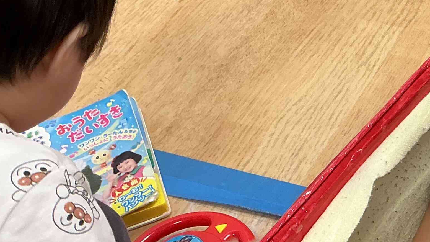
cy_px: 86
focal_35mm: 82
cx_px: 524
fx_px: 935
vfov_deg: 14.7
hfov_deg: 23.5
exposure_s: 1/60
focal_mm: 3
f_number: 1.8
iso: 40
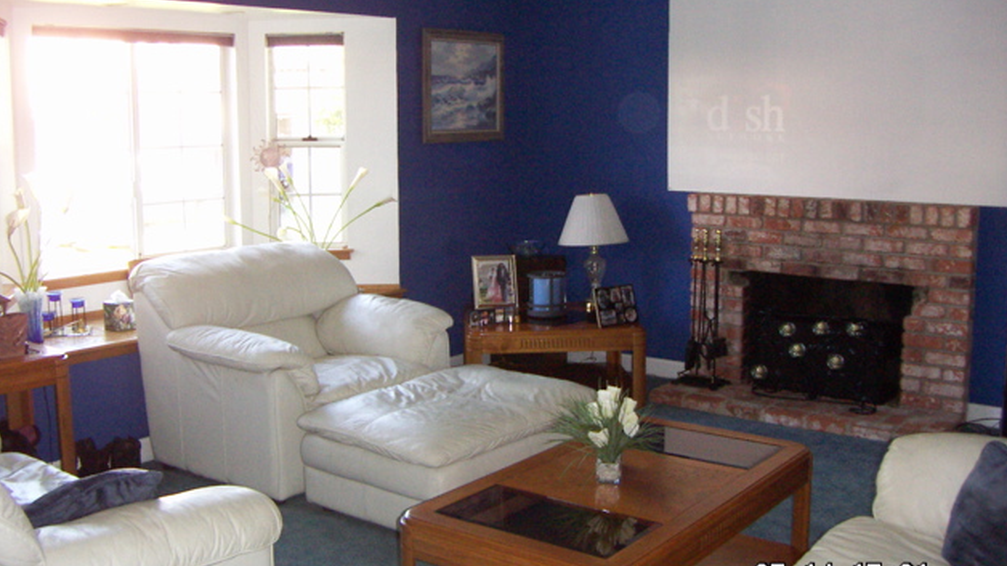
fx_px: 1068
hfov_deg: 50.5
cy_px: 274
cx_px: 502
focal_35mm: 40
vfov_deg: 29.7
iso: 200
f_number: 2.8
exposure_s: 1/50
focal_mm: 4.7
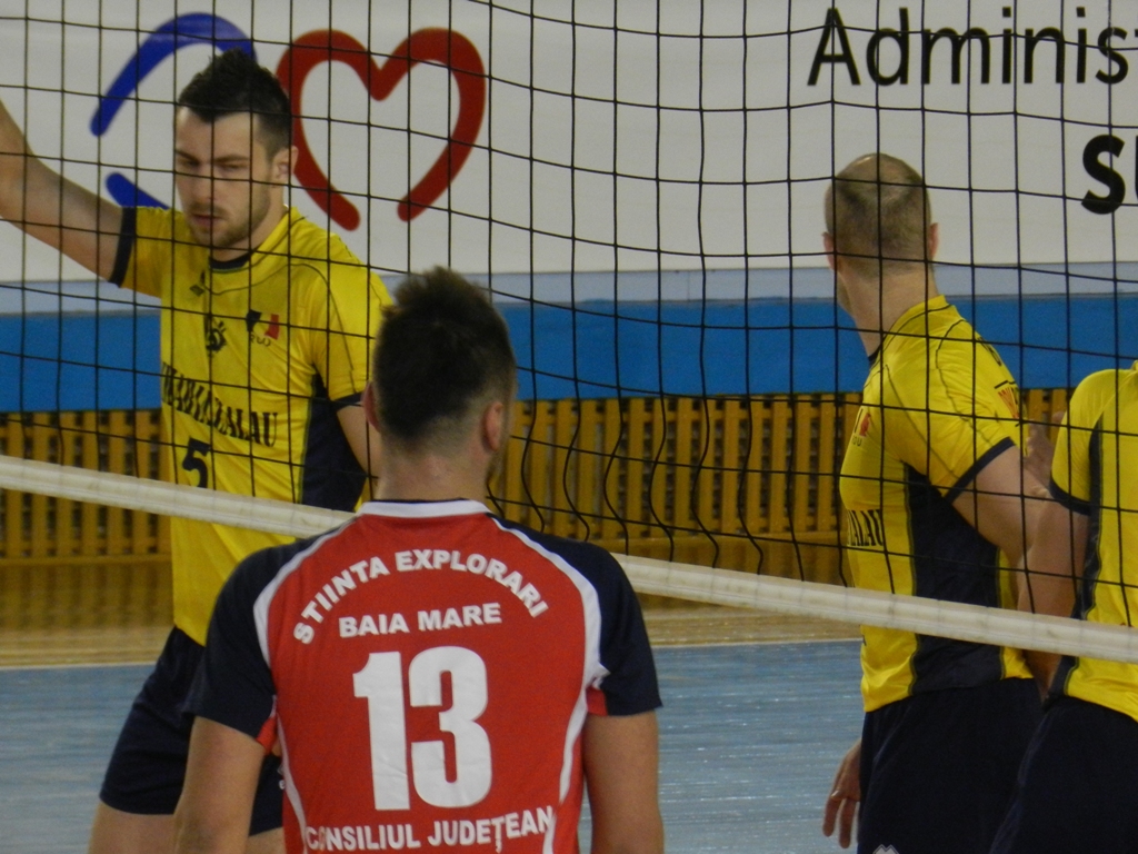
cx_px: 569
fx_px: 12229
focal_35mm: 372
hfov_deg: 5.3
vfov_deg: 4.0
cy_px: 427
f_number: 5.6
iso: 800
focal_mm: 66.1
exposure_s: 1/60
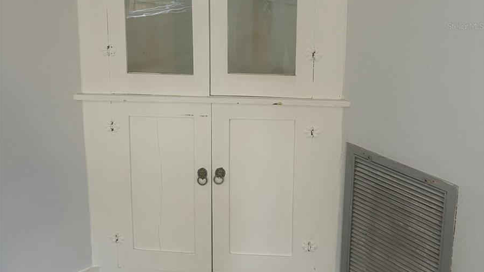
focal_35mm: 38
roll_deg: -0.5
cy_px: 26
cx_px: 242
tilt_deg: -5.9
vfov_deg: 29.8
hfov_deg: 52.8
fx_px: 488
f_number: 1.5
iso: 160
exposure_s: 1/60
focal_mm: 5.7
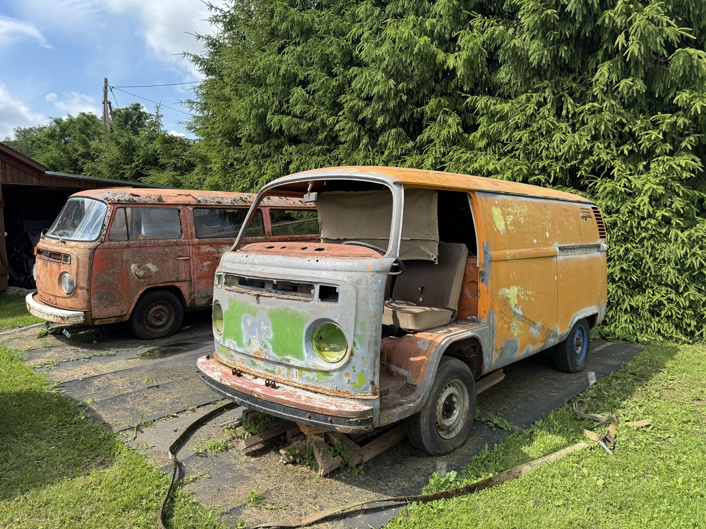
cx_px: 353
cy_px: 264
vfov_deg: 56.8
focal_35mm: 24
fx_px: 489
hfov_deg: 71.6
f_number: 1.78
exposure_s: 1/2174
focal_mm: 6.76
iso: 80
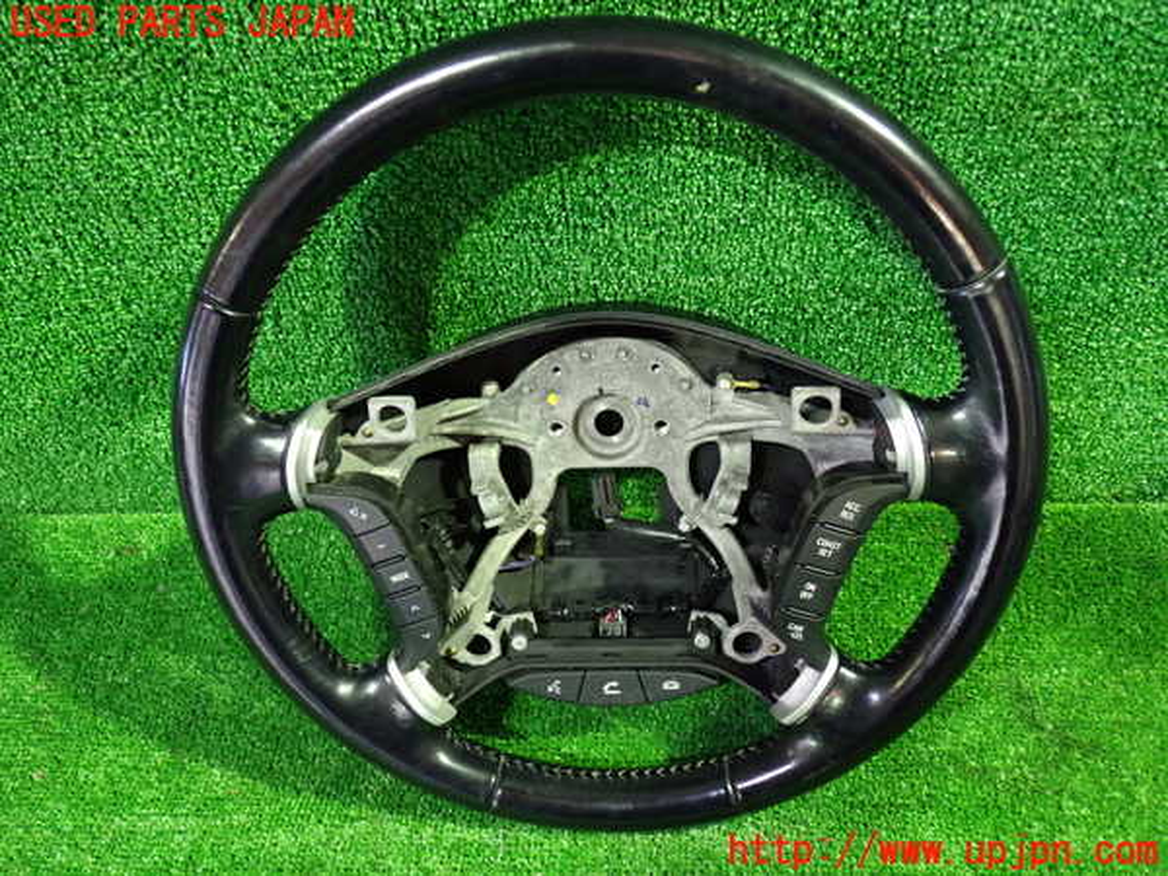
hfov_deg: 60.0
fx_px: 1012
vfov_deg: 46.8
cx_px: 584
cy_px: 438
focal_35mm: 30
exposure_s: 1/25
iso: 800
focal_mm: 5.4
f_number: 2.3
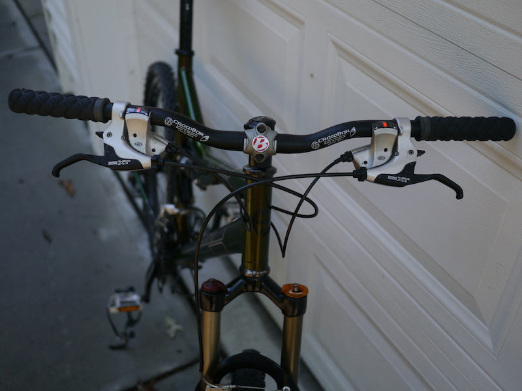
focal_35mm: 40
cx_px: 261
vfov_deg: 36.0
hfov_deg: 46.8
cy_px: 196
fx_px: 603
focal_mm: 20
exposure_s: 1/400
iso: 160
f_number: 1.7
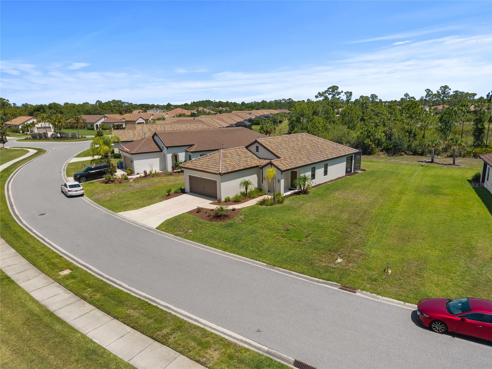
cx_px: 246
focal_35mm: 24
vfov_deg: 56.8
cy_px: 184
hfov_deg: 71.6
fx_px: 341
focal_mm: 8.67
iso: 100
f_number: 1.8
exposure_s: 1/2500
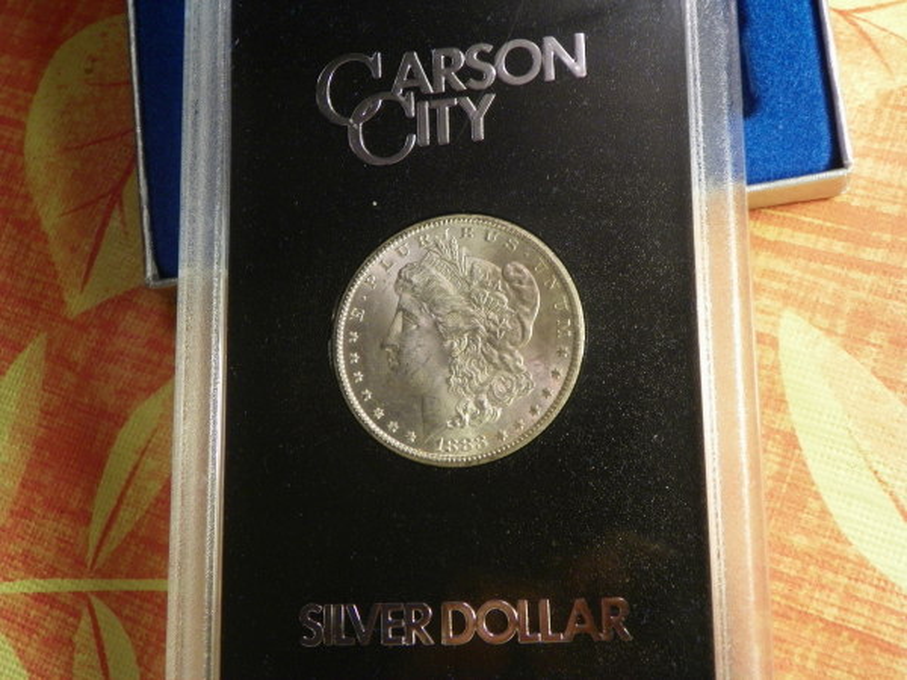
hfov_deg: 35.5
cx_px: 454
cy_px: 340
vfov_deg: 27.0
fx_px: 1415
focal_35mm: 54
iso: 100
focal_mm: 9.6
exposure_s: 1/50
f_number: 3.5
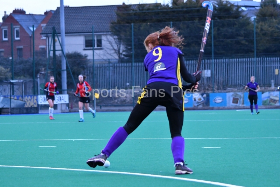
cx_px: 140
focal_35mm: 204
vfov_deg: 6.7
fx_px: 1586
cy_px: 94
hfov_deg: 10.1
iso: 3600
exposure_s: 1/800
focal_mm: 102
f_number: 4.8
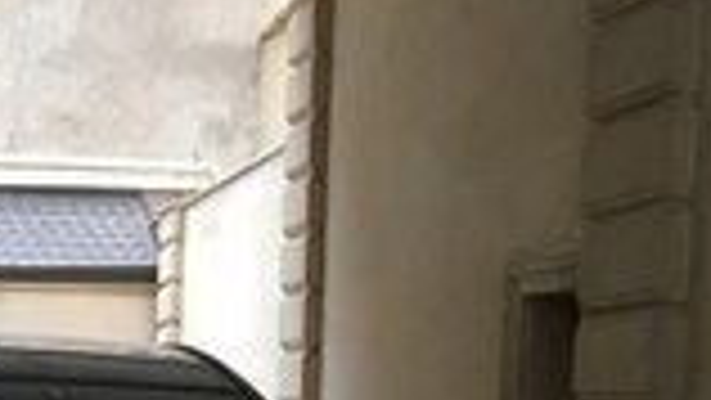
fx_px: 2489
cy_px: 622
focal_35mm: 132
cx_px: -202
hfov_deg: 15.5
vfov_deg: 8.9
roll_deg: -0.6
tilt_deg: -3.6
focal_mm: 4.15
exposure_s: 1/33
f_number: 2.2
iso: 25
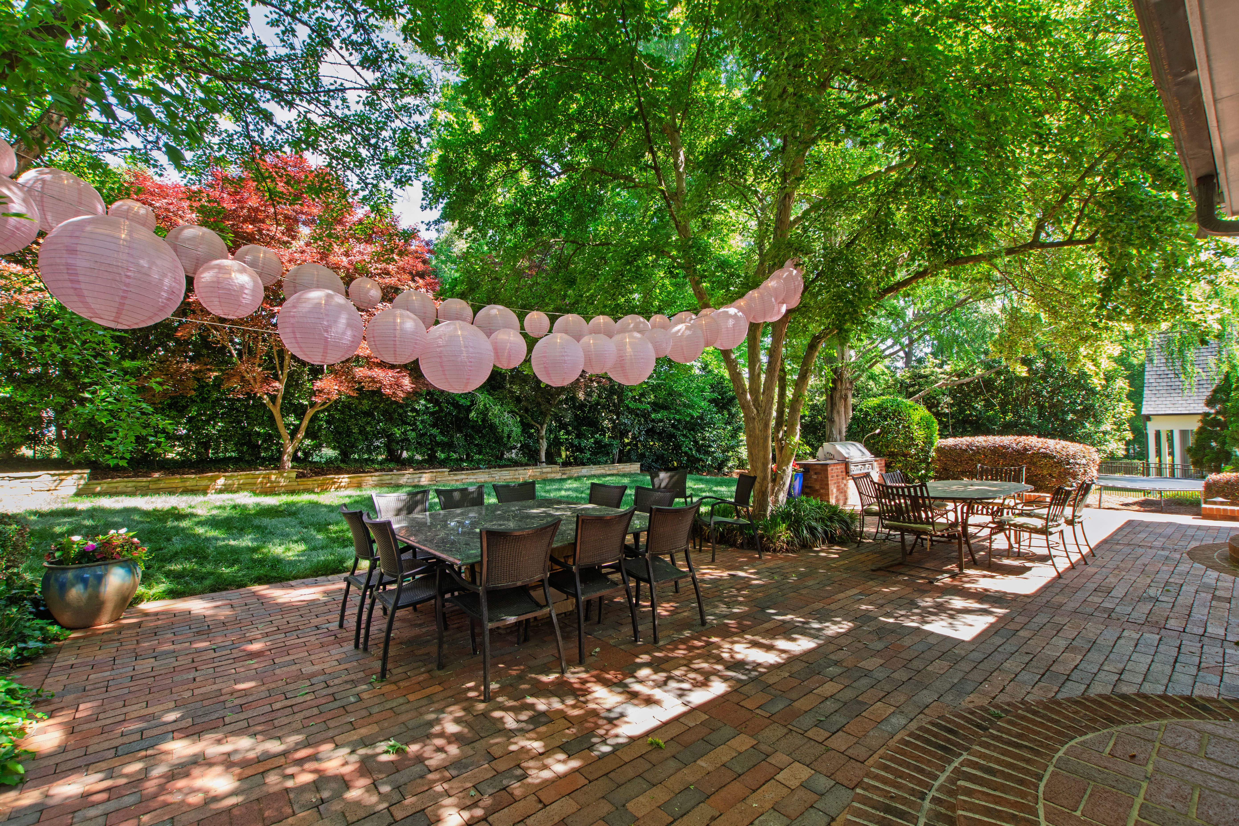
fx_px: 516
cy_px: 413
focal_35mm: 15
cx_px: 620
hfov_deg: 100.4
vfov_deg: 77.3
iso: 320
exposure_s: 1/25
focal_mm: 10
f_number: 8
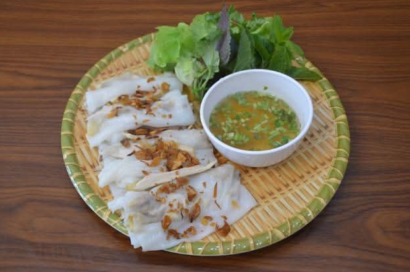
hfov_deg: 42.4
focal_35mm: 47
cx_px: 202
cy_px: 140
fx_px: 529
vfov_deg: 28.8
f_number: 4
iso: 800
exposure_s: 1/60
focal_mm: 29
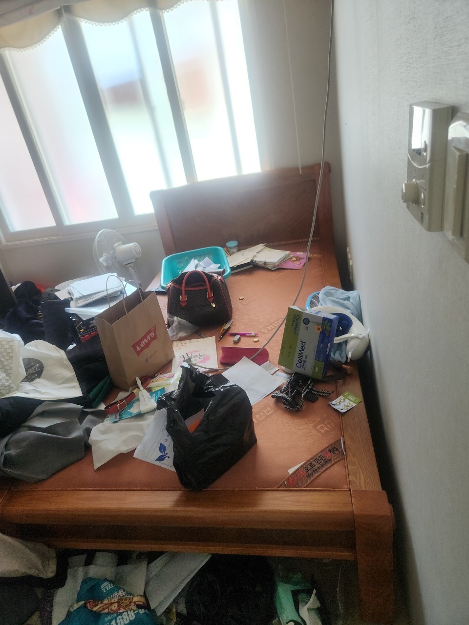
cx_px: 234
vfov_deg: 73.9
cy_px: 312
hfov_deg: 58.9
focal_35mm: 23
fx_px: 415
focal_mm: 5.4
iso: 100
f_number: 1.8
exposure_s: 1/60
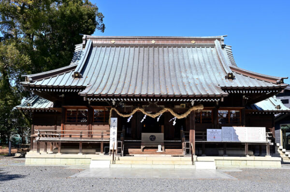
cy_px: 96
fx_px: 362
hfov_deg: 43.7
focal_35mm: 45
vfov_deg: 29.8
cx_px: 145
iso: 200
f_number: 18
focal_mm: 45
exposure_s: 1/125
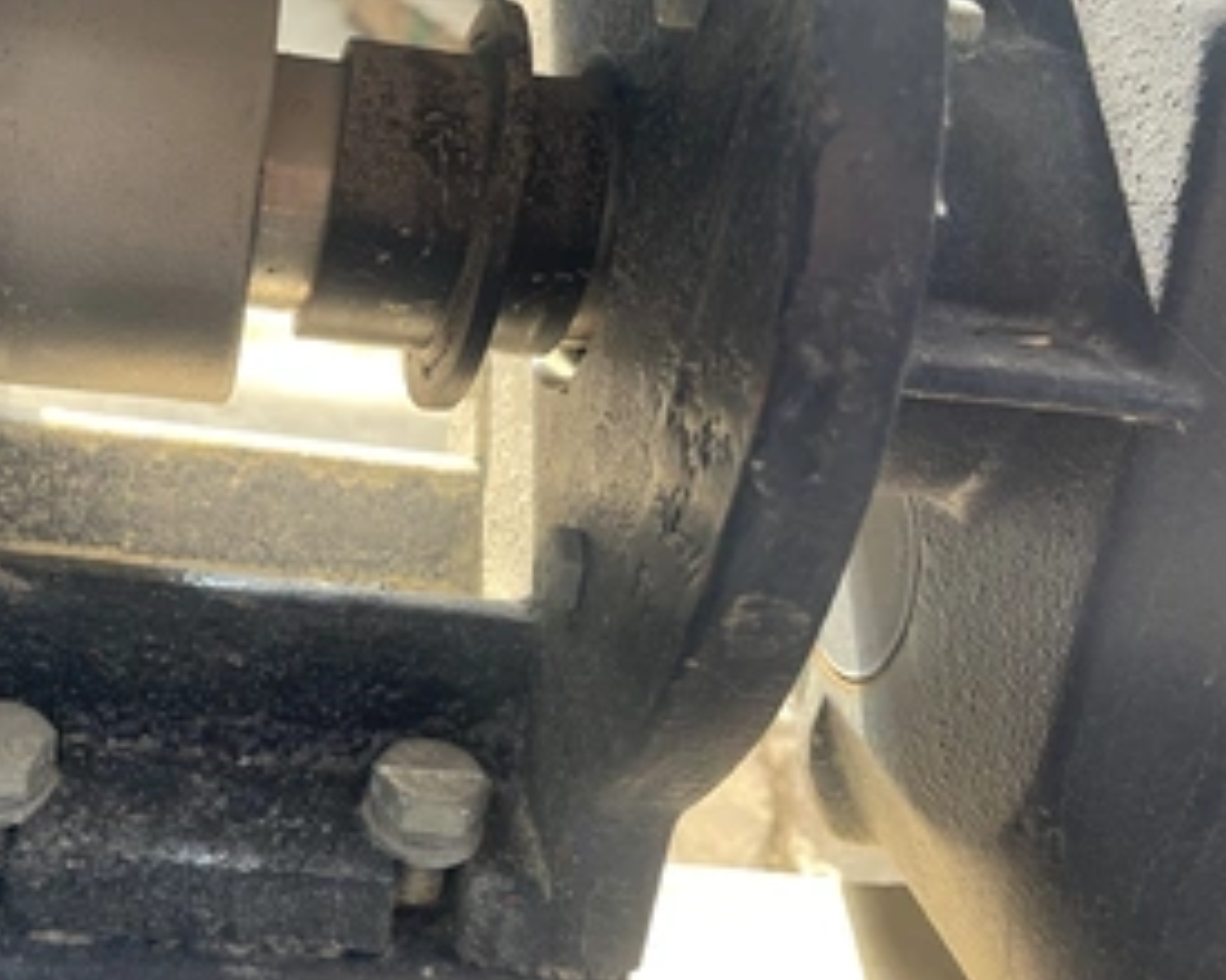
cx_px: 353
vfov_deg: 39.6
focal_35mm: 37
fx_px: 1342
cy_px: 313
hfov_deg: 47.8
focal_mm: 5.1
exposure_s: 1/60
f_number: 1.6
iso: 125
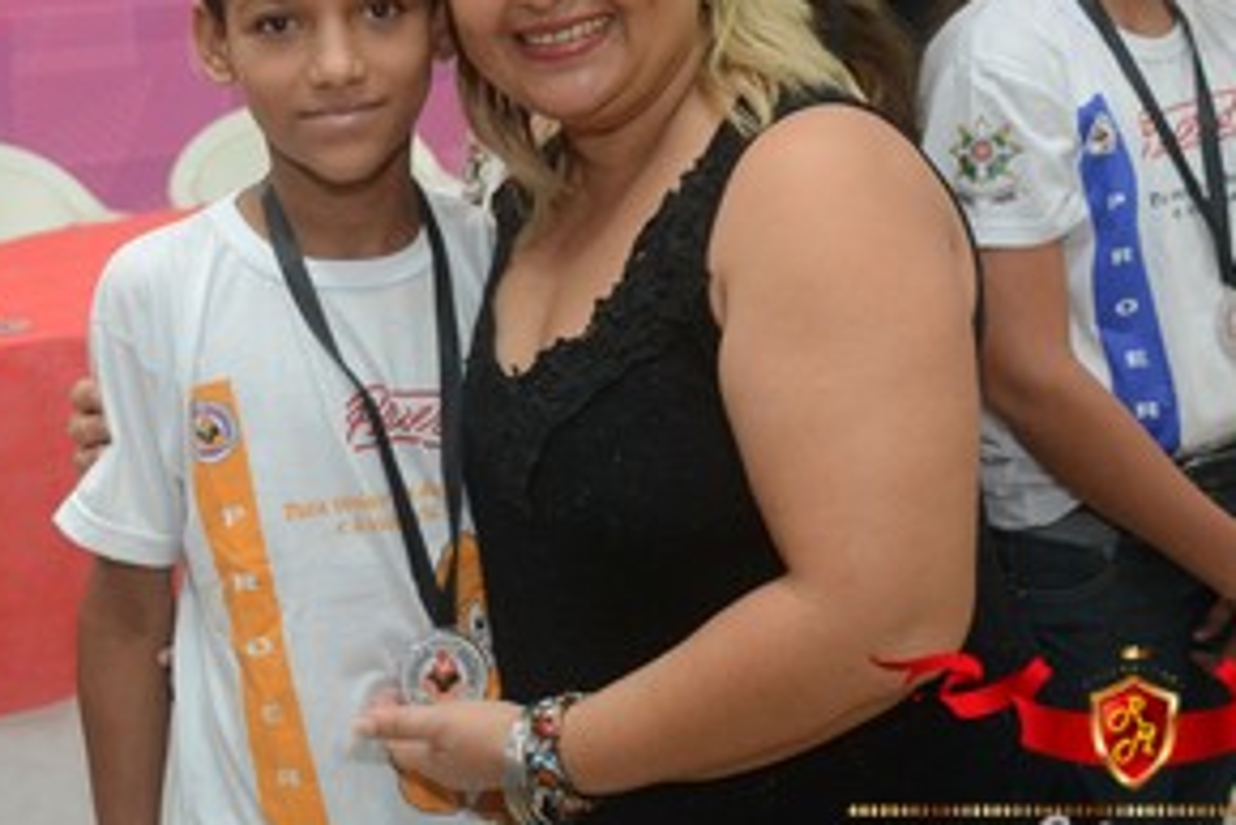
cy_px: 282
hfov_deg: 35.5
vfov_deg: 24.1
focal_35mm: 56
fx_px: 1924
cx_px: 492
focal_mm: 24
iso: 1600
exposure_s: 1/80
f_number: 3.8
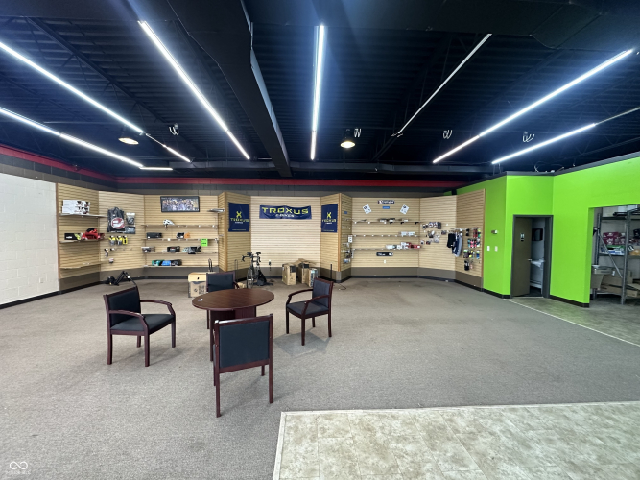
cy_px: 240
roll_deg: -0.6
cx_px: 320
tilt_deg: -1.6
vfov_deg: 85.7
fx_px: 259
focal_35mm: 14
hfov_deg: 102.1
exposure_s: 1/120
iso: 320
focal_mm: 2.22
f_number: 2.2
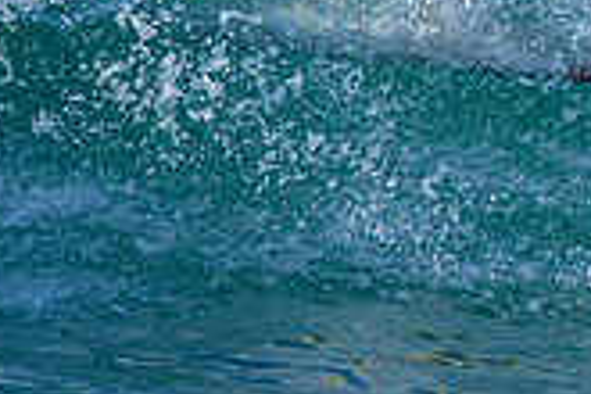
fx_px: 59210
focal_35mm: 3607
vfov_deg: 0.4
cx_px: 778
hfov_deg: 0.6
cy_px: -322
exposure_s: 1/2000
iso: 560
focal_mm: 800
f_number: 6.3
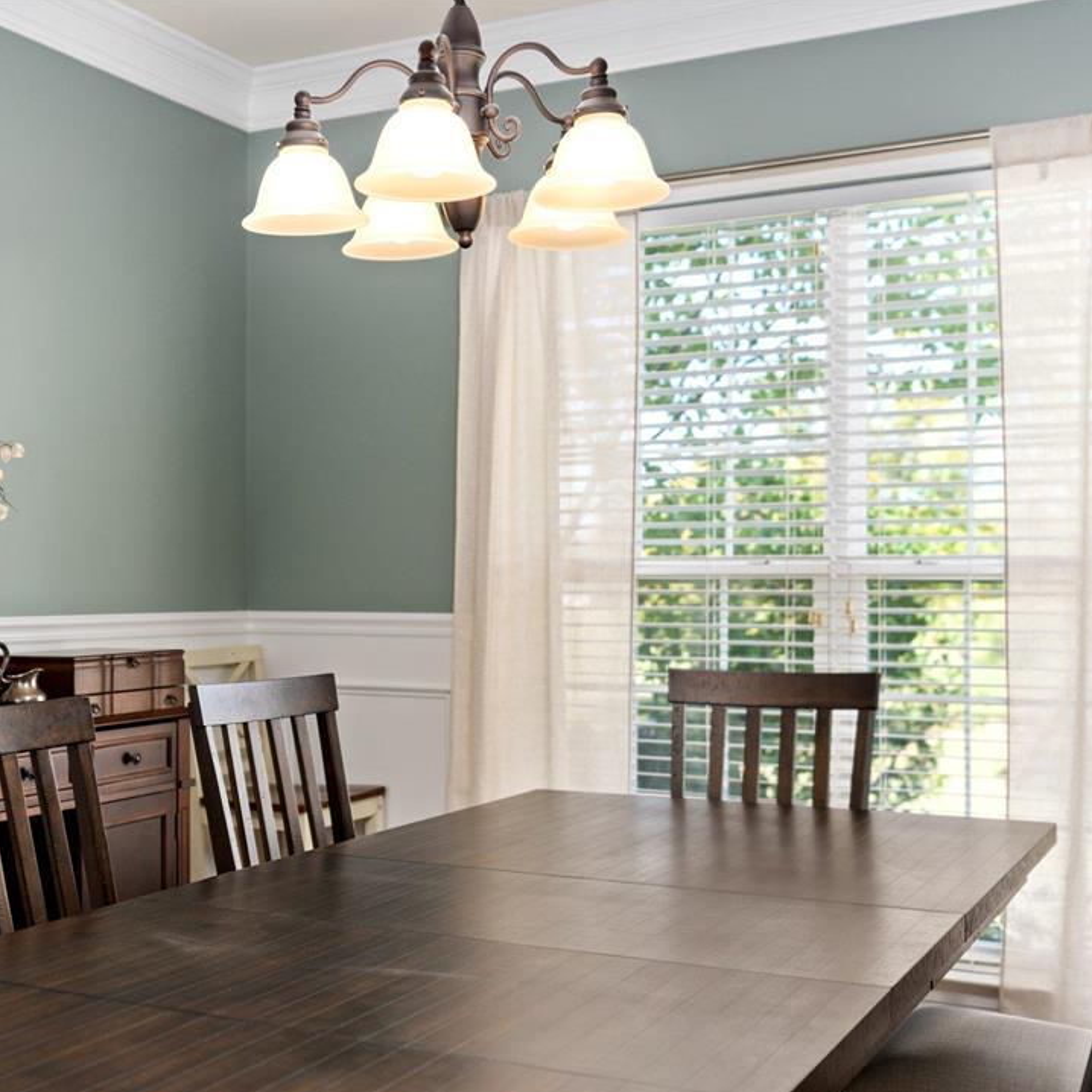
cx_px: 376
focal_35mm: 45
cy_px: 545
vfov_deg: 37.6
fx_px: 1606
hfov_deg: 37.2
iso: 320
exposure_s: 1/40
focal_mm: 35
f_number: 2.8
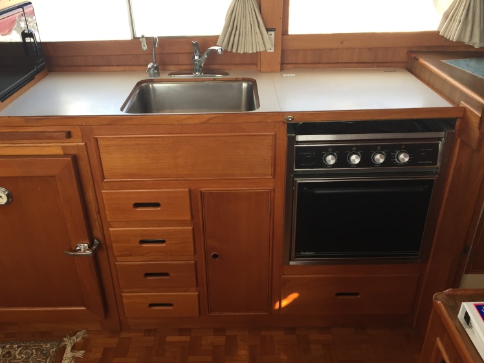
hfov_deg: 58.3
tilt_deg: -30.0
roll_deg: +2.6
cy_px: 183
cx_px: 229
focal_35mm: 31
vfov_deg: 45.4
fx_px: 433
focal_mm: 4.15
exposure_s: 1/33
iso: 32
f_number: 2.2
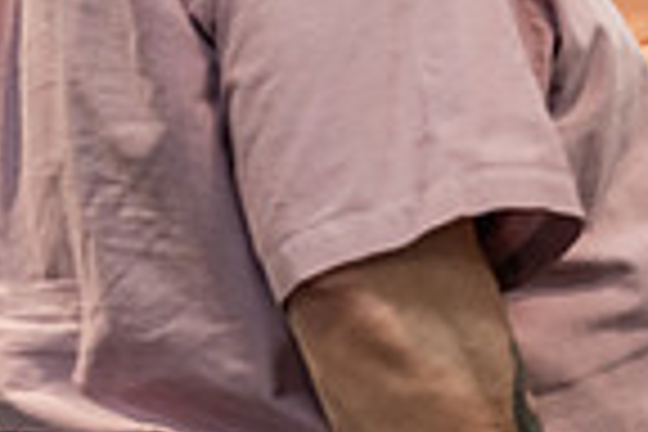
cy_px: -191
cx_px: 1116
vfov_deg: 5.5
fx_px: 4500
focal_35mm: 250
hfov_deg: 8.0
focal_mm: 62
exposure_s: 1/200
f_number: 3.2
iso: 2000
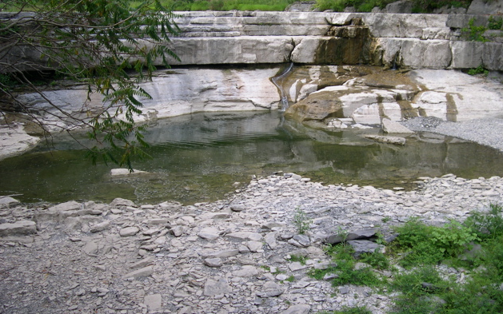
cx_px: 254
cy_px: 134
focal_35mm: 41
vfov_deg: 31.2
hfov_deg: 48.2
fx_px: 562
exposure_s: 1/498
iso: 100
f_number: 2.8
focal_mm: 8
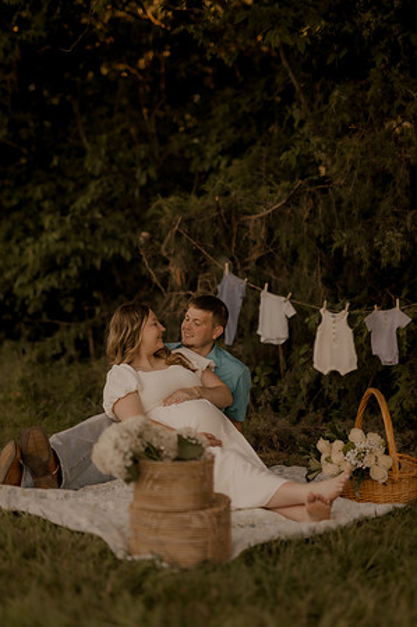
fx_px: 871
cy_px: 314
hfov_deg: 26.9
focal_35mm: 50
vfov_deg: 39.6
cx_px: 208
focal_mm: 50
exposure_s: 1/1000
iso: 200
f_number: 1.4
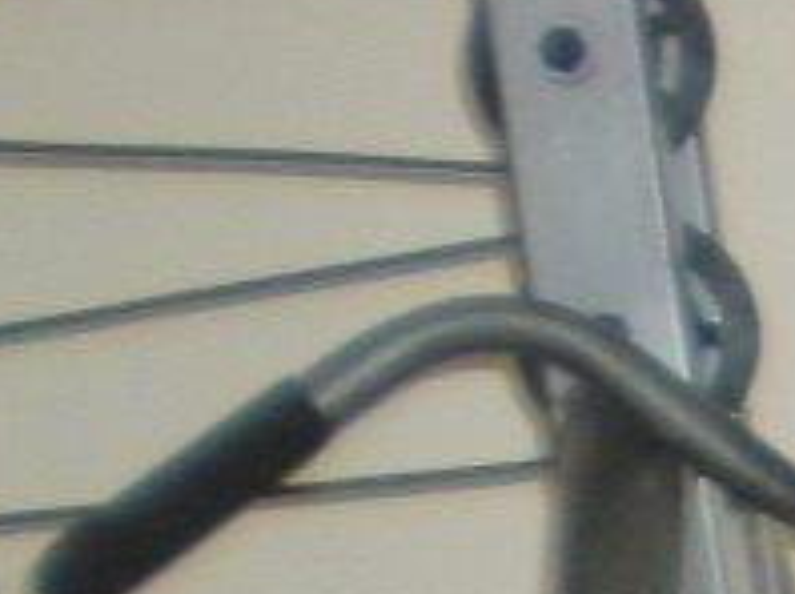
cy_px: 2139
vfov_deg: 4.9
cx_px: 2658
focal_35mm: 277
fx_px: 6354
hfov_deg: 6.4
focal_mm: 6.3
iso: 107
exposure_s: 1/30
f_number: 3.1
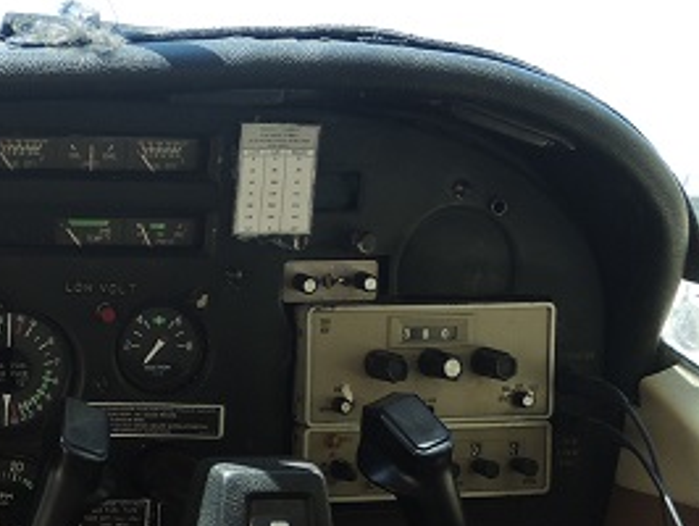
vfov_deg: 14.3
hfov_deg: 17.9
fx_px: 2082
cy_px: 96
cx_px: -184
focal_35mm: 103
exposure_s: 1/500
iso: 80
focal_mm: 6
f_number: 2
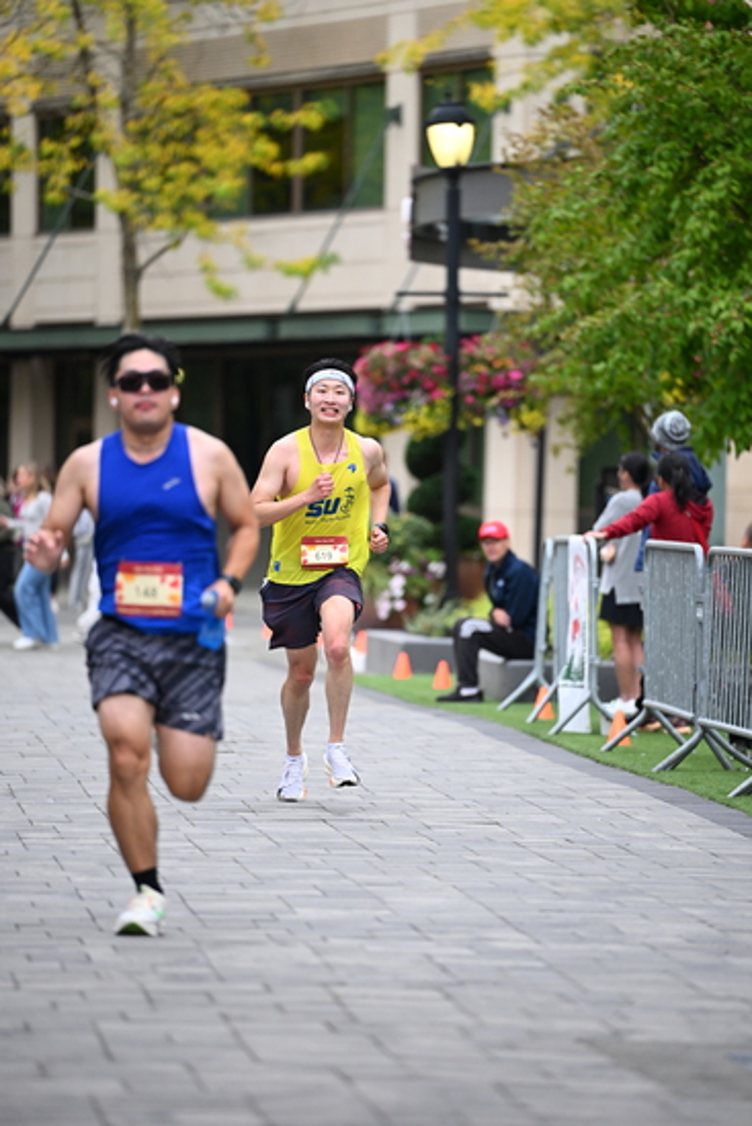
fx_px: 6262
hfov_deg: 6.9
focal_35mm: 200
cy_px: 563
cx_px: 376
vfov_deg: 10.3
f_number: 2.8
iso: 1000
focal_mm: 200
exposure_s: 1/1600
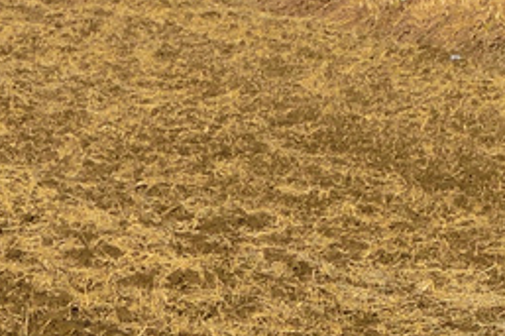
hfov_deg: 6.3
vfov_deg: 4.2
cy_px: -438
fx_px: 4552
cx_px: 460
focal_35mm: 325
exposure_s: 1/800
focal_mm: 29
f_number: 7.1
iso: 200
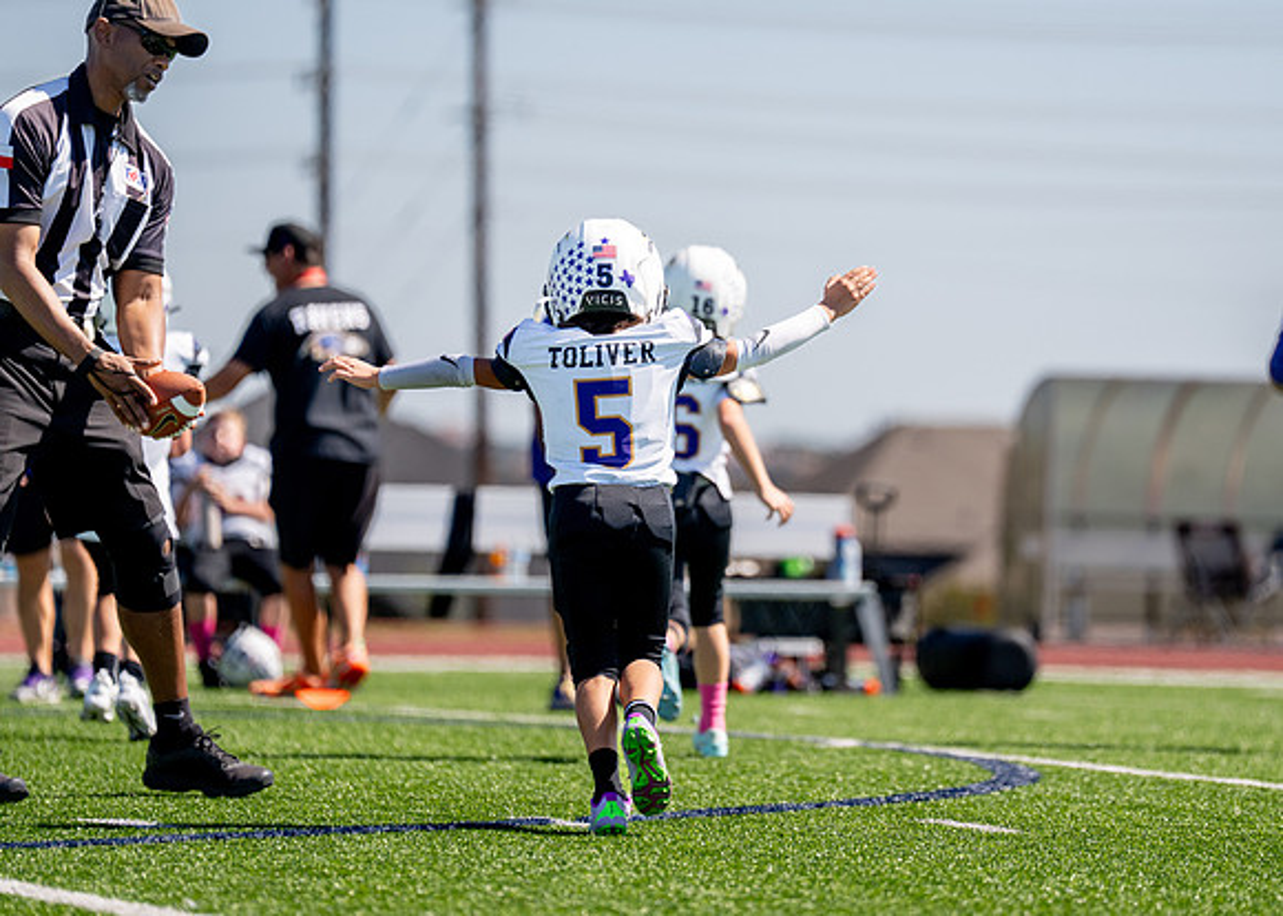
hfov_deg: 8.1
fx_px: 9080
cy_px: 429
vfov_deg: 5.8
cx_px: 732
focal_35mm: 249
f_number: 2.8
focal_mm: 200
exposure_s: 1/5000
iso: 250
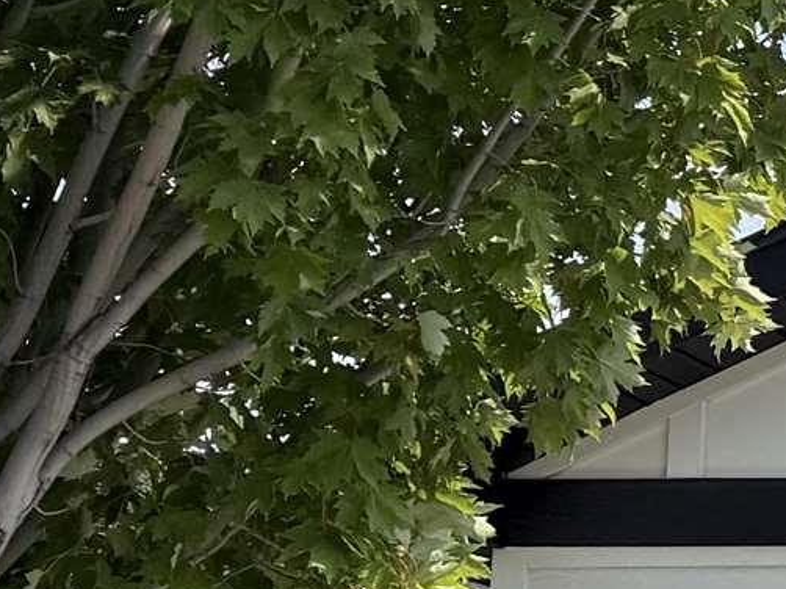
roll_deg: +0.1
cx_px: 2338
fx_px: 3336
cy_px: 634
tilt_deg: +6.1
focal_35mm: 147
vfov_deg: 10.0
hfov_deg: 10.1
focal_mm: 6.76
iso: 80
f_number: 1.78
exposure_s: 1/5319
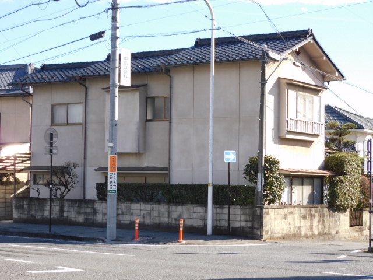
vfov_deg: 18.4
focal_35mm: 80
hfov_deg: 24.4
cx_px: 186
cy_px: 140
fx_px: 862
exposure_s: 1/320
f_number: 4.5
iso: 125
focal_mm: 14.3
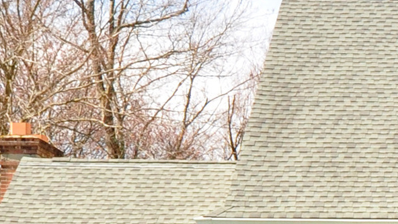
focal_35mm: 163
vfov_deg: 7.2
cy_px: 397
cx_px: 777
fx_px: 1720
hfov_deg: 11.9
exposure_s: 1/250
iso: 400
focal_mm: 20
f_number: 8
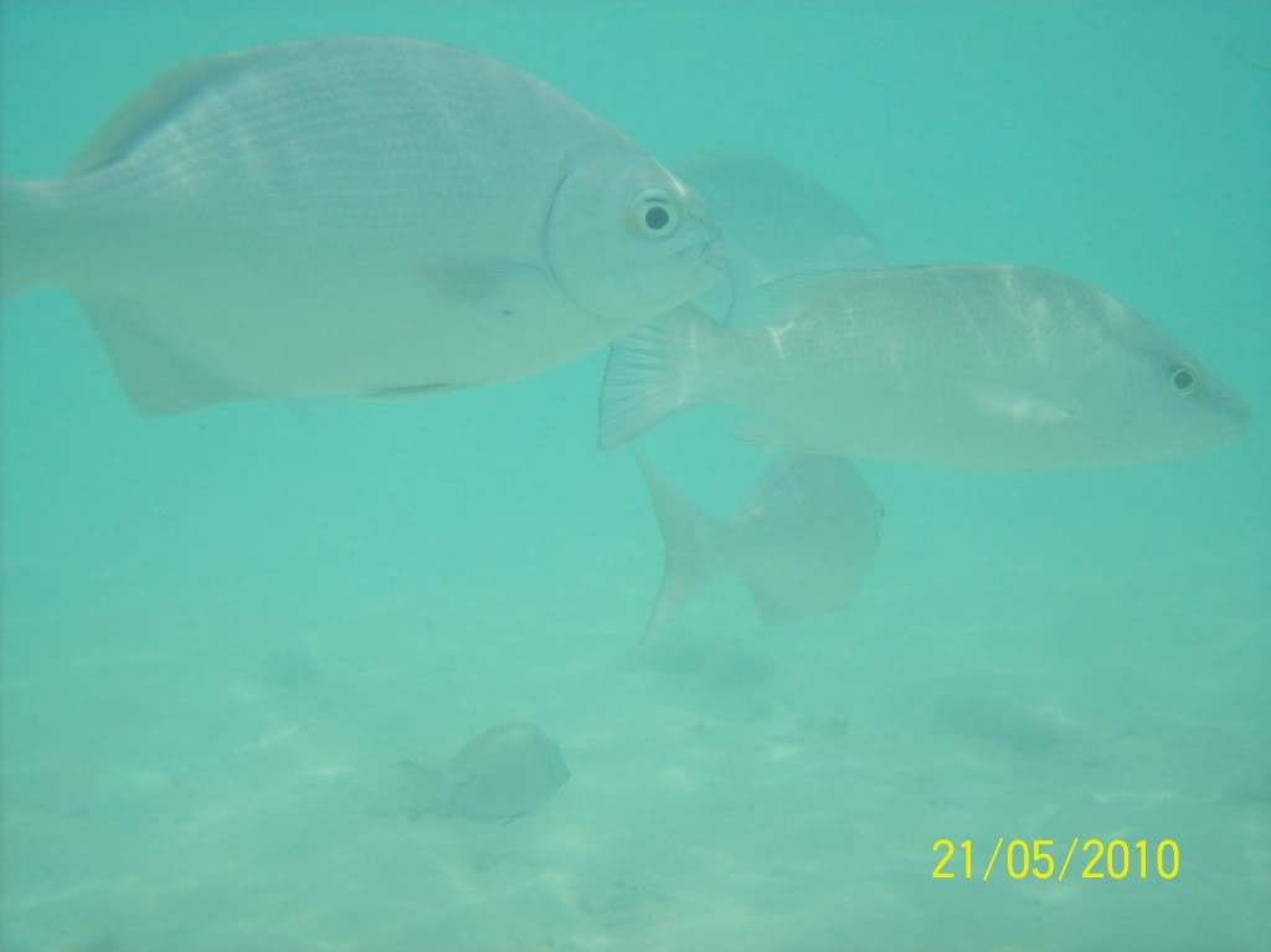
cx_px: 636
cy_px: 476
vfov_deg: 39.6
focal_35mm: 36
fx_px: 1321
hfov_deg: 51.4
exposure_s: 1/705
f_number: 4.8
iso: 80
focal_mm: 6
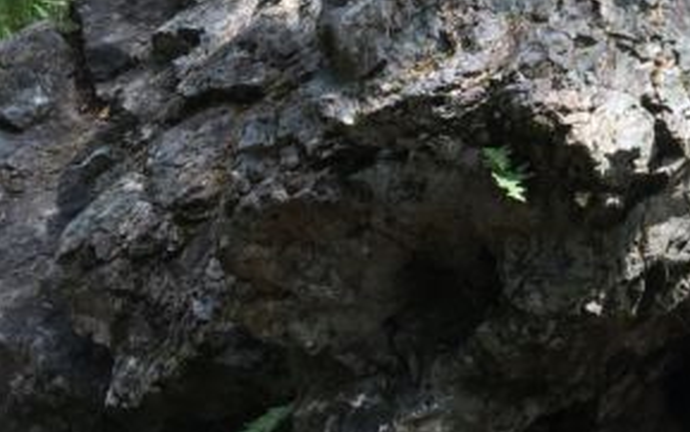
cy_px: -45
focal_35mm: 68
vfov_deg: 18.4
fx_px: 1279
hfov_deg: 27.6
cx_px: 759
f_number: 2.2
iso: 25
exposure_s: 1/120
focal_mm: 4.15
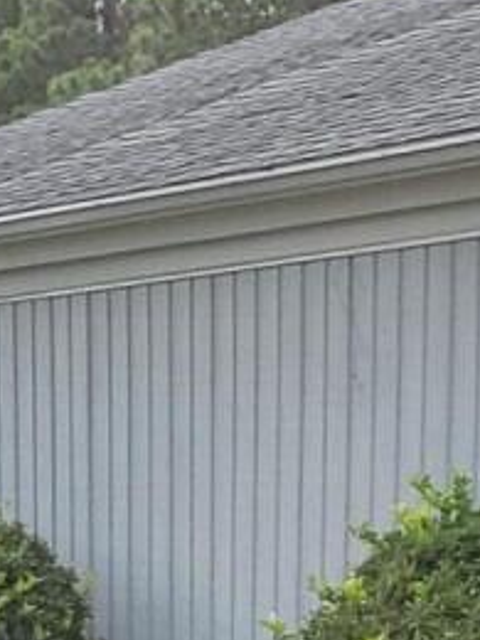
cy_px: 1526
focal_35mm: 200
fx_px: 3698
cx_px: -116
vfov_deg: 9.0
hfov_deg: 7.4
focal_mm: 5.4
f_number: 1.8
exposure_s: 1/334
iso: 40
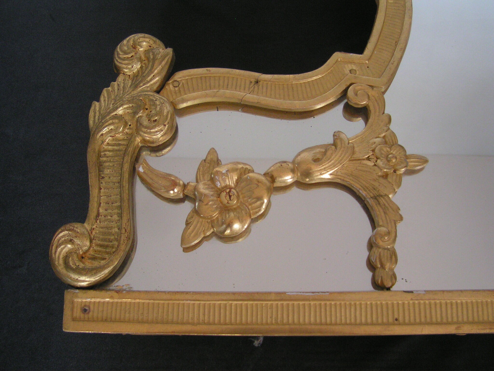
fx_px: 542
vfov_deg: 37.7
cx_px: 247
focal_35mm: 38
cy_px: 186
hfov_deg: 49.0
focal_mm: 5.8
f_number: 2.8
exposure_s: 1/40
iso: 160
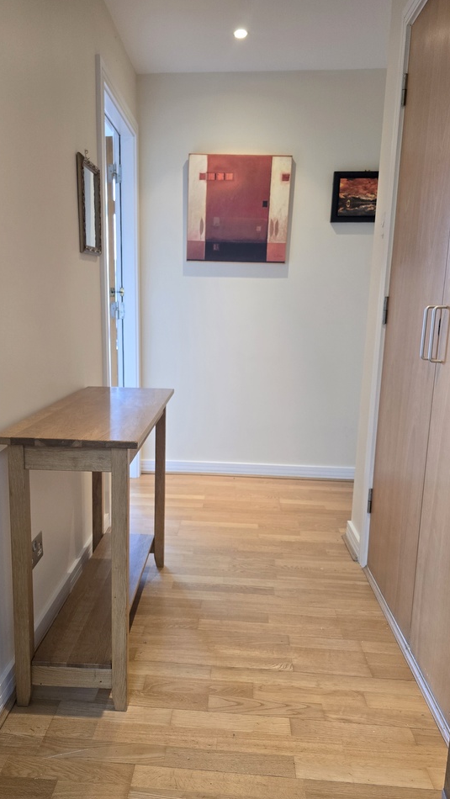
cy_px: 419
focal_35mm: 27
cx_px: 193
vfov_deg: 69.8
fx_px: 572
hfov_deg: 42.8
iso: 200
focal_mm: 6.3
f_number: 1.7
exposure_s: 1/100
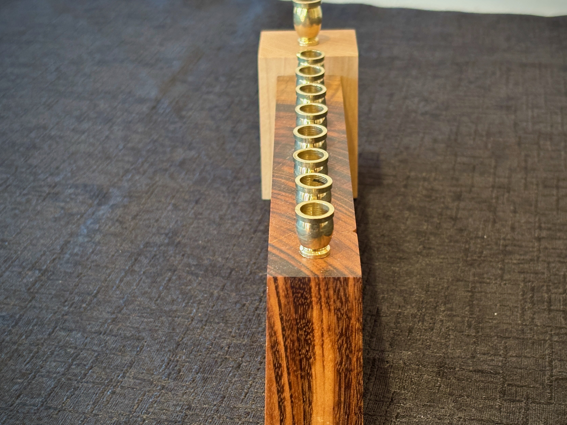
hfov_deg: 30.7
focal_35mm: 63
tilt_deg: -28.0
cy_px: 216
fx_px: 1032
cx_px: 318
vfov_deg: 23.3
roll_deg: -0.2
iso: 320
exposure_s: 1/40
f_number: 1.6
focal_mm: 5.96
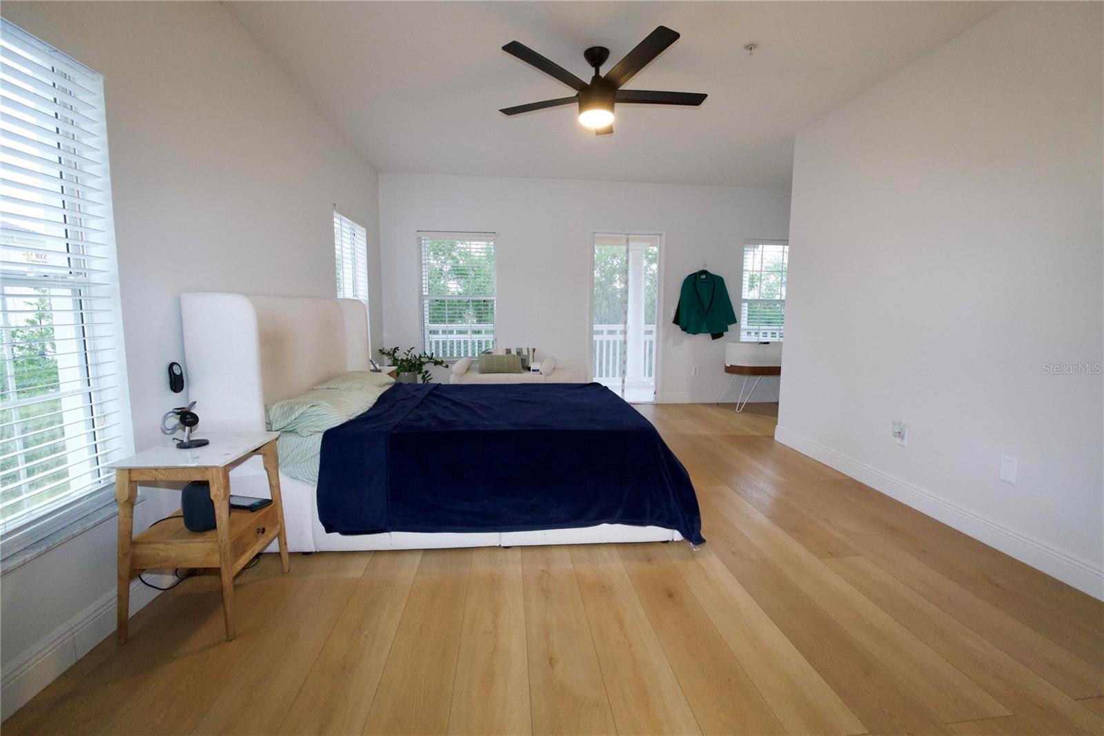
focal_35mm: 15
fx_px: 460
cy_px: 368
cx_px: 552
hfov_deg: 100.4
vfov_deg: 77.3
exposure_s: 1/160
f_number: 4
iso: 3200
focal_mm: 10
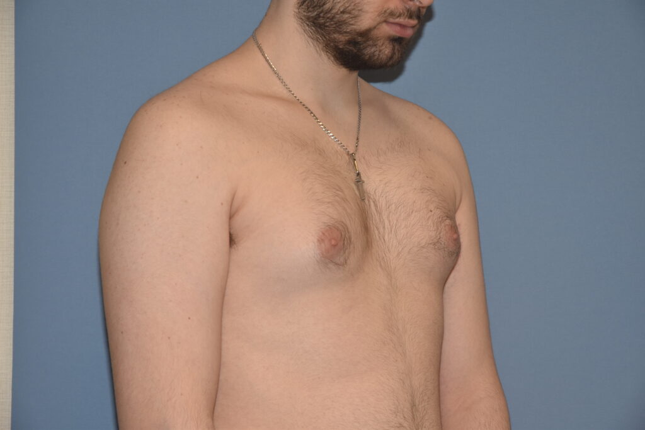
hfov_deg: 19.5
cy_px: 215
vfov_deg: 13.0
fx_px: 1881
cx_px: 322
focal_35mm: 105
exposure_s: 1/125
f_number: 5.6
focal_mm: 70
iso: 400
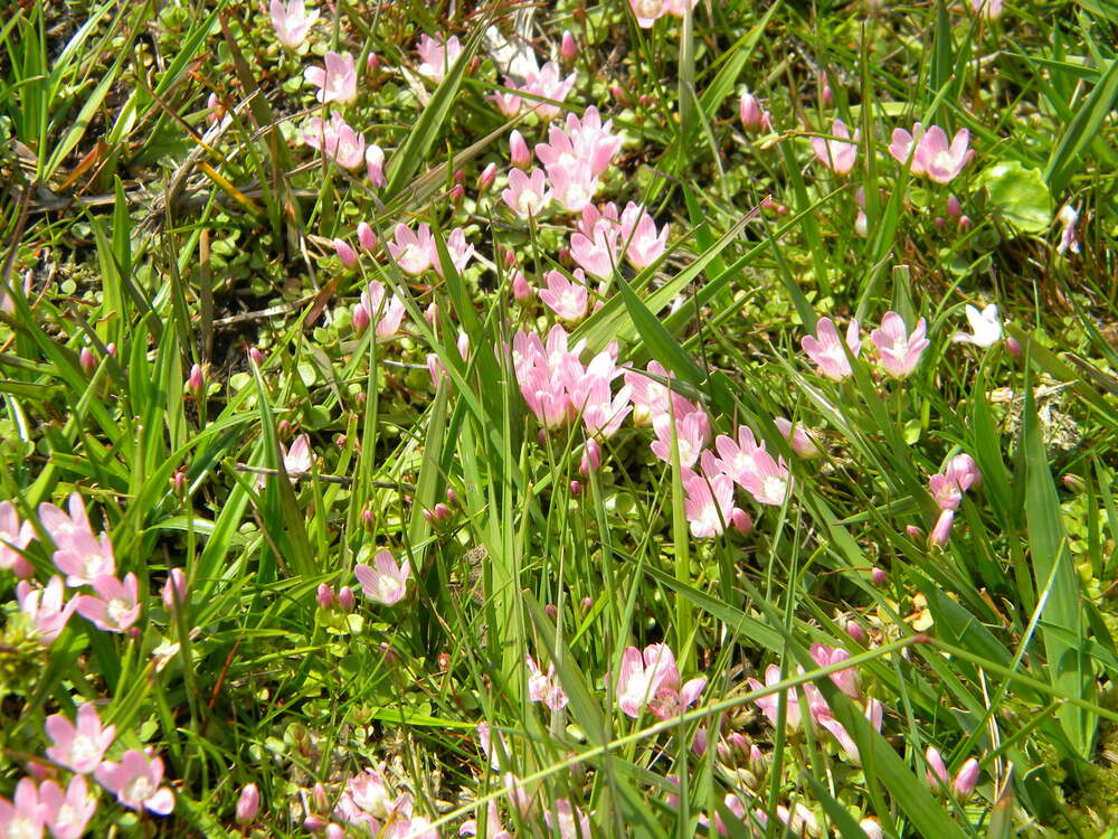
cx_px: 559
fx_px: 2681
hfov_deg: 23.6
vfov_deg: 17.8
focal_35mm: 83
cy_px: 420
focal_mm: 15.1
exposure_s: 1/319
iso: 80
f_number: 4.5
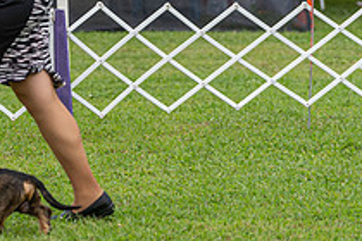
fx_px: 4565
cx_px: -114
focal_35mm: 454
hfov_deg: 4.5
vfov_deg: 3.0
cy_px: -42
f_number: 4
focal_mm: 164
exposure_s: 1/1000
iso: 250
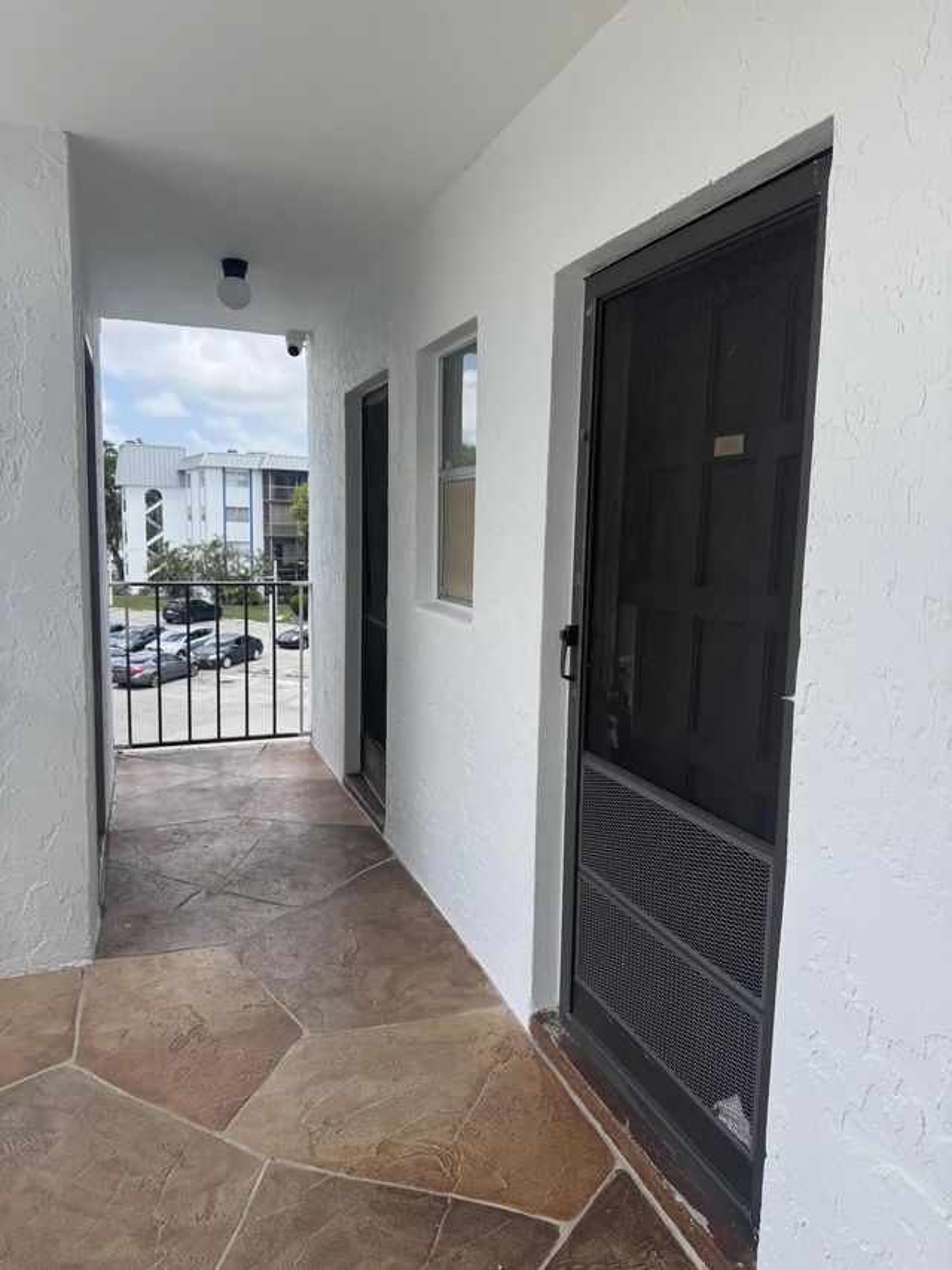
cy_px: 635
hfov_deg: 56.8
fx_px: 880
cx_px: 476
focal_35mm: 24
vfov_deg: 71.6
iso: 80
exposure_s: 1/1488
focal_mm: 6.76
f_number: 1.78
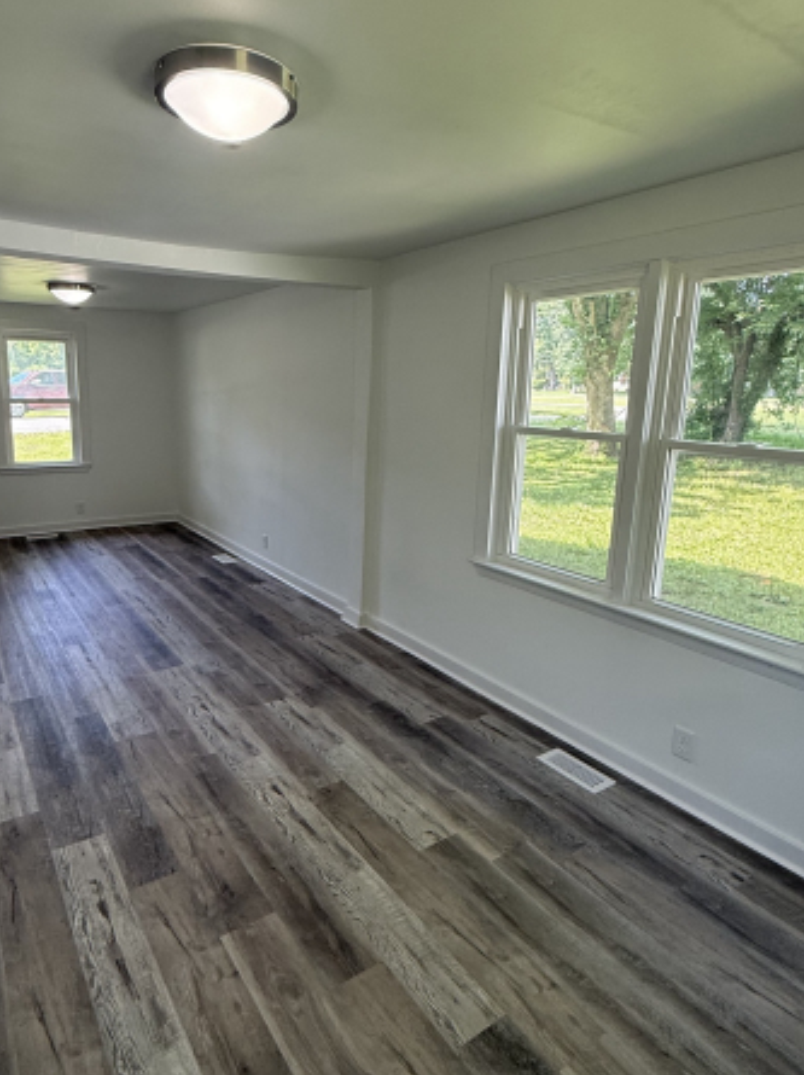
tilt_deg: -11.7
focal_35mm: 21
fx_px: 651
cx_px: 331
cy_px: 521
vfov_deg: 79.0
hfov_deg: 62.9
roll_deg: -1.9
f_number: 2.2
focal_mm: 2.22
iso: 125
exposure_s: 1/99
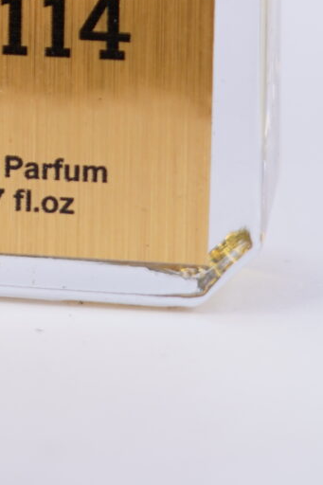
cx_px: -405
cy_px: -719
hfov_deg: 5.3
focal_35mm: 250
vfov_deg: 7.6
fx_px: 3367
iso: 200
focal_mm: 50
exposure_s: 1/125
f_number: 4
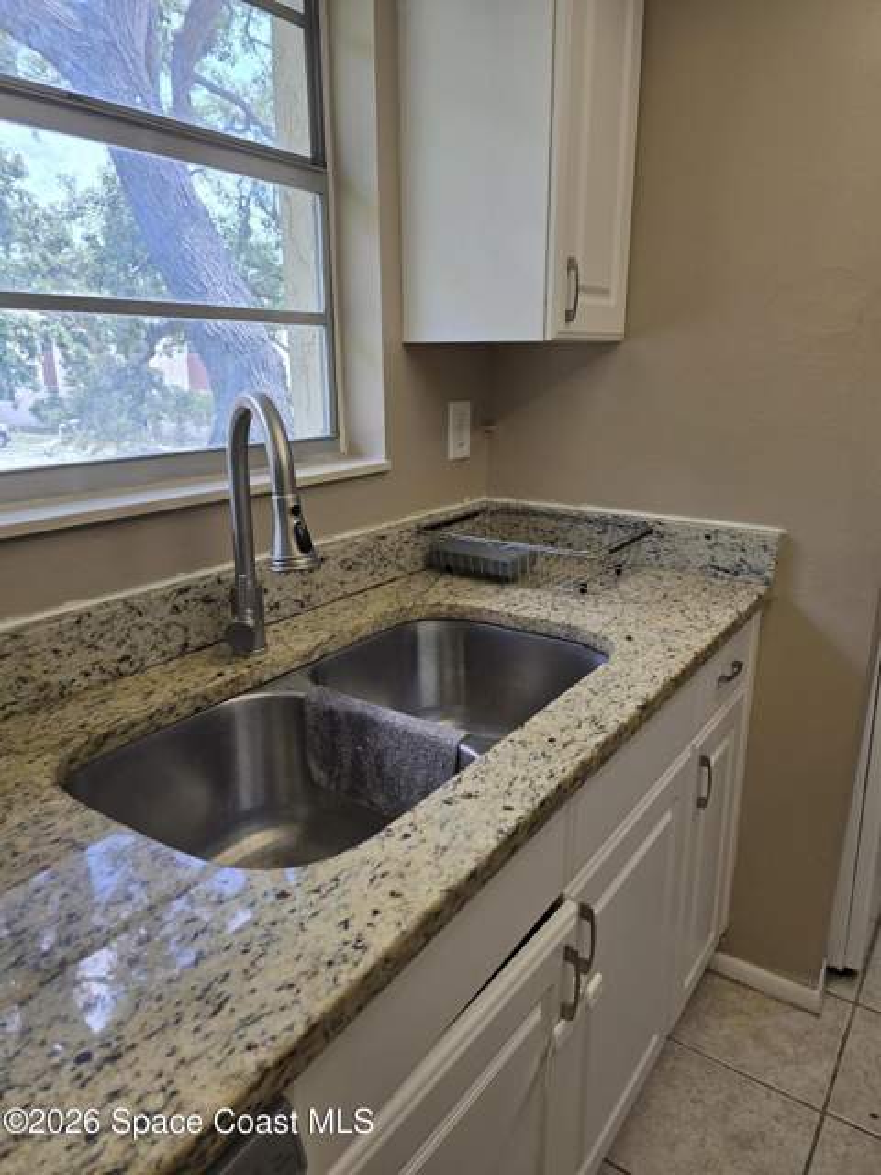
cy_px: 588
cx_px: 440
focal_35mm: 23
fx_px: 780
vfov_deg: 73.9
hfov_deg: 58.9
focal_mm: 6.3
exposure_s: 1/120
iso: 25
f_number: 1.7
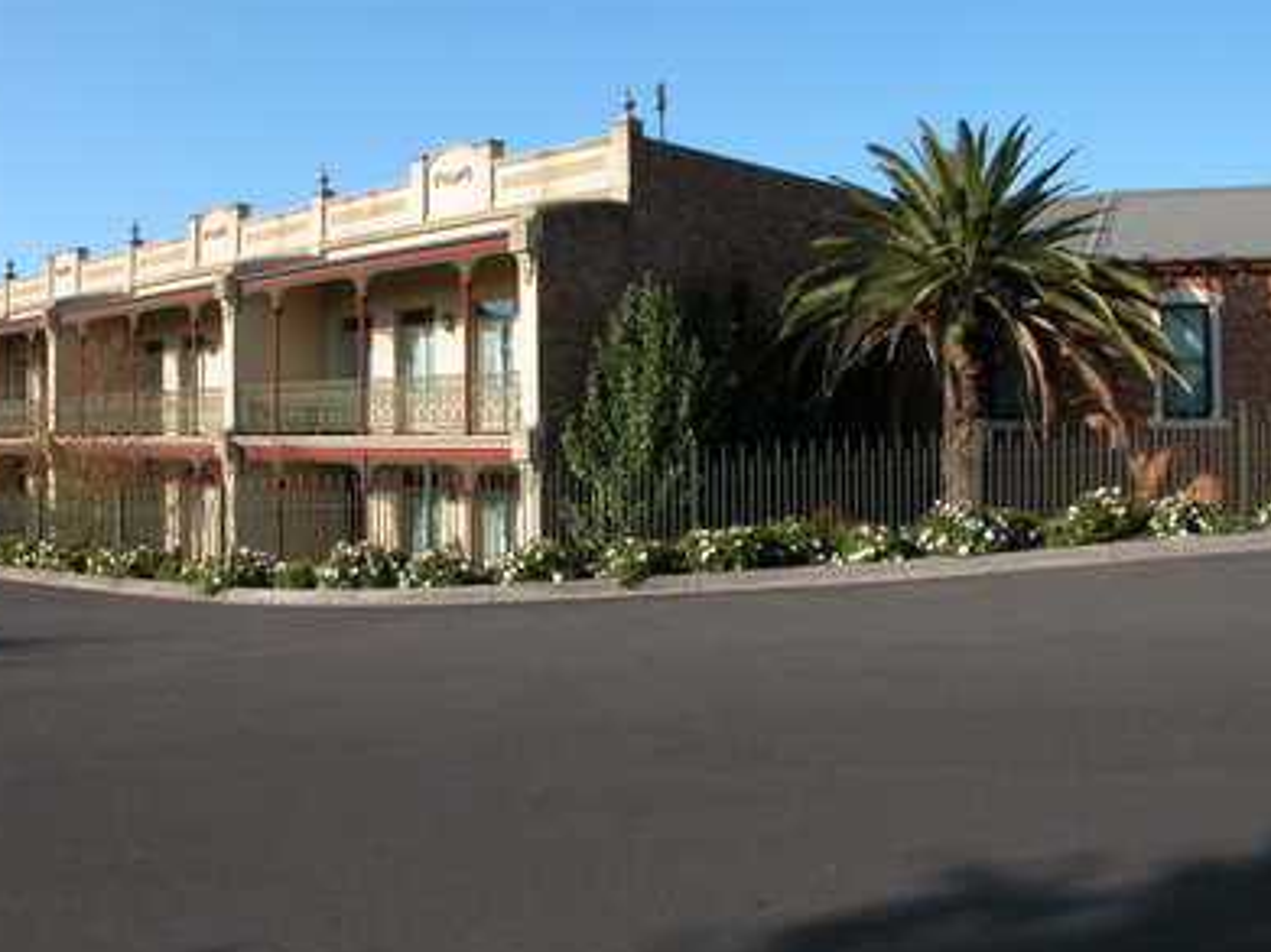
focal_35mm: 43
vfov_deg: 33.5
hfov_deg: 43.7
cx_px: 523
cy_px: 409
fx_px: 1578
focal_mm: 8.9
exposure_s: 1/237
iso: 100
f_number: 6.3
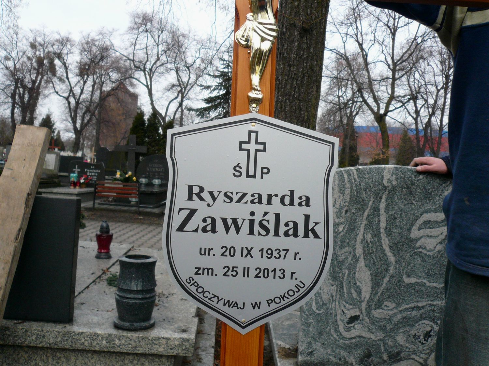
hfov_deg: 56.8
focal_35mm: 32
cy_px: 183
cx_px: 244
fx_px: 452
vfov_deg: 44.2
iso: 100
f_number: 2.8
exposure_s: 1/500
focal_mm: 4.6
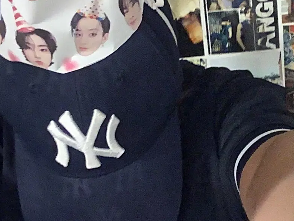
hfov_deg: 36.4
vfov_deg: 28.5
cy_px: 82
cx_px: 229
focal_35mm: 51
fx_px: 433
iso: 500
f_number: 2.4
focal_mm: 2.15
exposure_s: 1/60
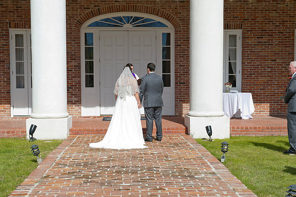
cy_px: 98
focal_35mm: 58
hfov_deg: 34.5
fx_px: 477
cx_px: 148
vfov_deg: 23.4
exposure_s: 1/400
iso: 100
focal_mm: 58
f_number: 8
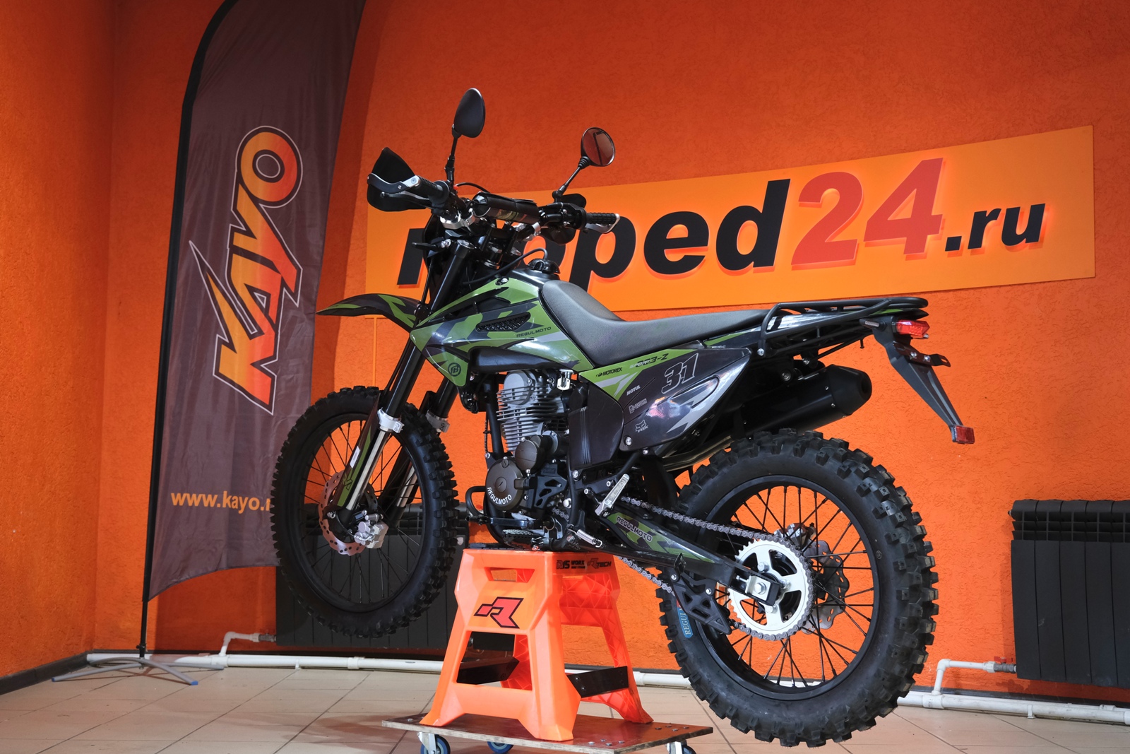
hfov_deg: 47.4
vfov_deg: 32.6
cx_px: 565
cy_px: 377
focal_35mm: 41
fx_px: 1287
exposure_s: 1/100
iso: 1600
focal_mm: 27.5
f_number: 4
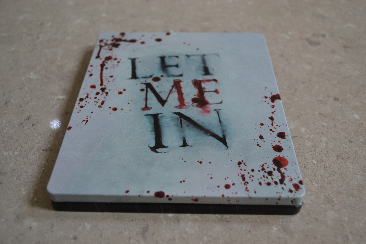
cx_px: 183
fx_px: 396
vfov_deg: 34.2
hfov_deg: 49.6
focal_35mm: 39
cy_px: 122
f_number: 4.2
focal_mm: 26
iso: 400
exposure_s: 1/50
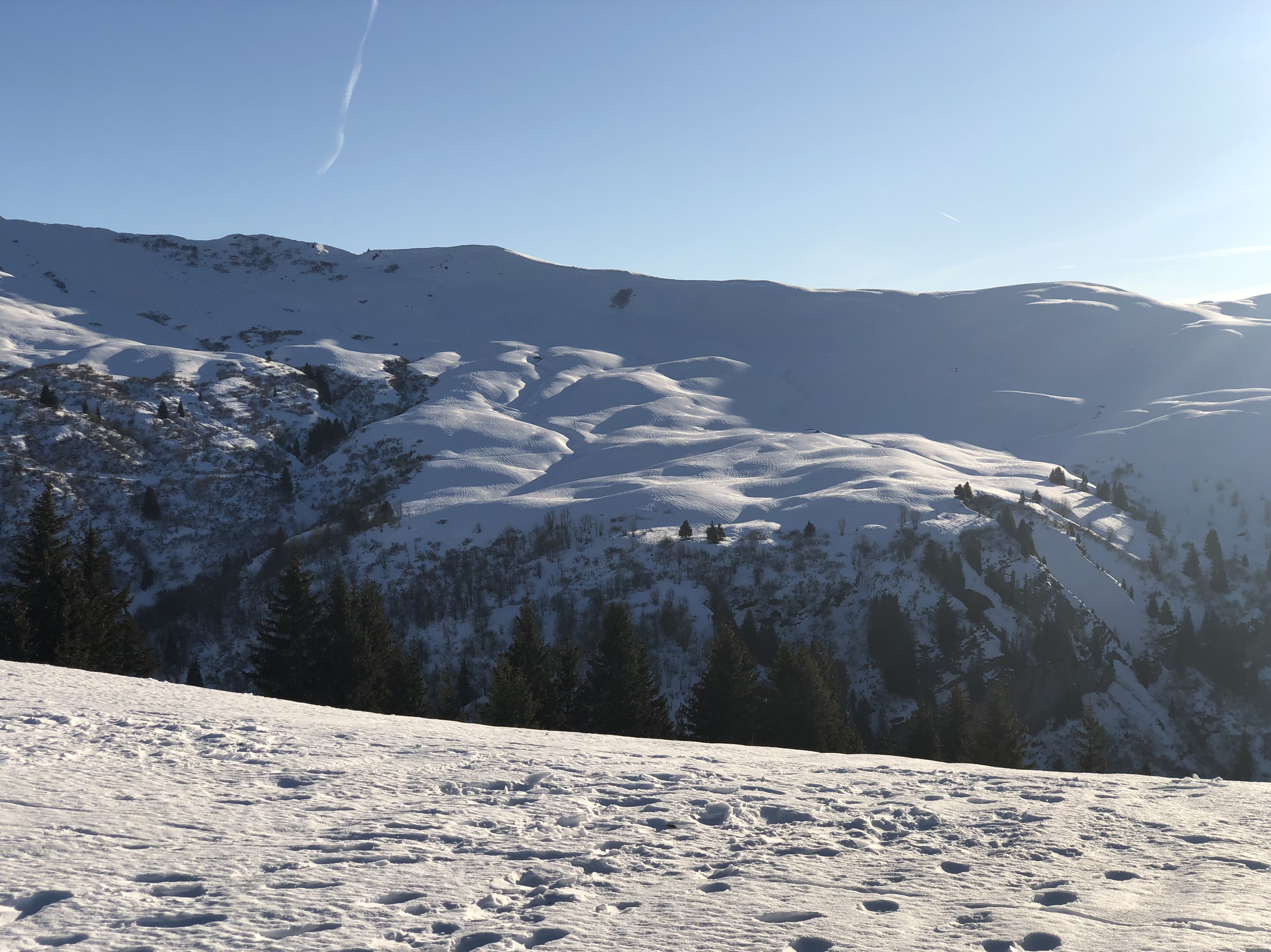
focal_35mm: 53
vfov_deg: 27.5
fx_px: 1946
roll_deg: +1.1
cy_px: 484
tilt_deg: -2.7
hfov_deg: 36.2
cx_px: 644
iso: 16
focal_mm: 6
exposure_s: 1/1675
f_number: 2.4
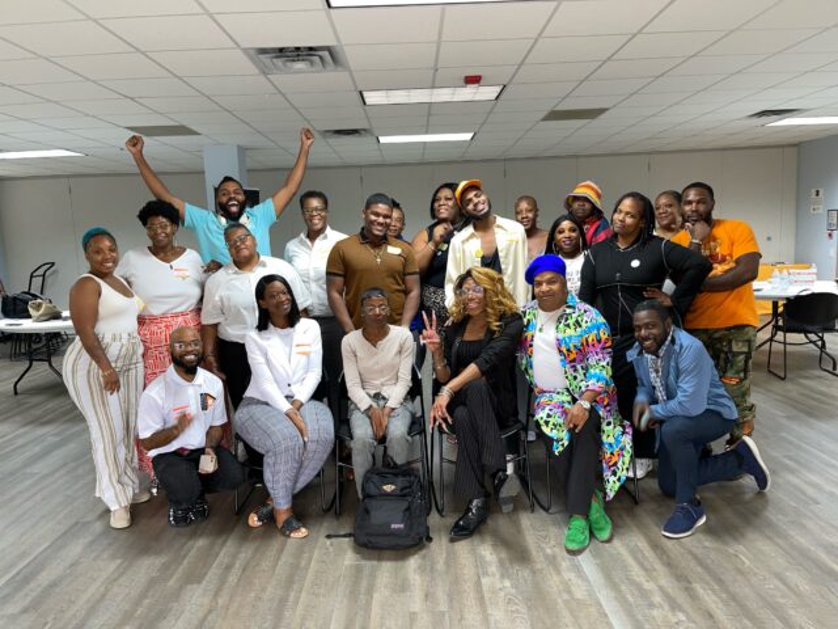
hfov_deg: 67.3
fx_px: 629
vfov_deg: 53.1
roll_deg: +2.6
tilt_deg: -7.5
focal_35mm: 26
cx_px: 419
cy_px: 314
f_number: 1.6
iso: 50
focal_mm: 5.1
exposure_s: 1/23
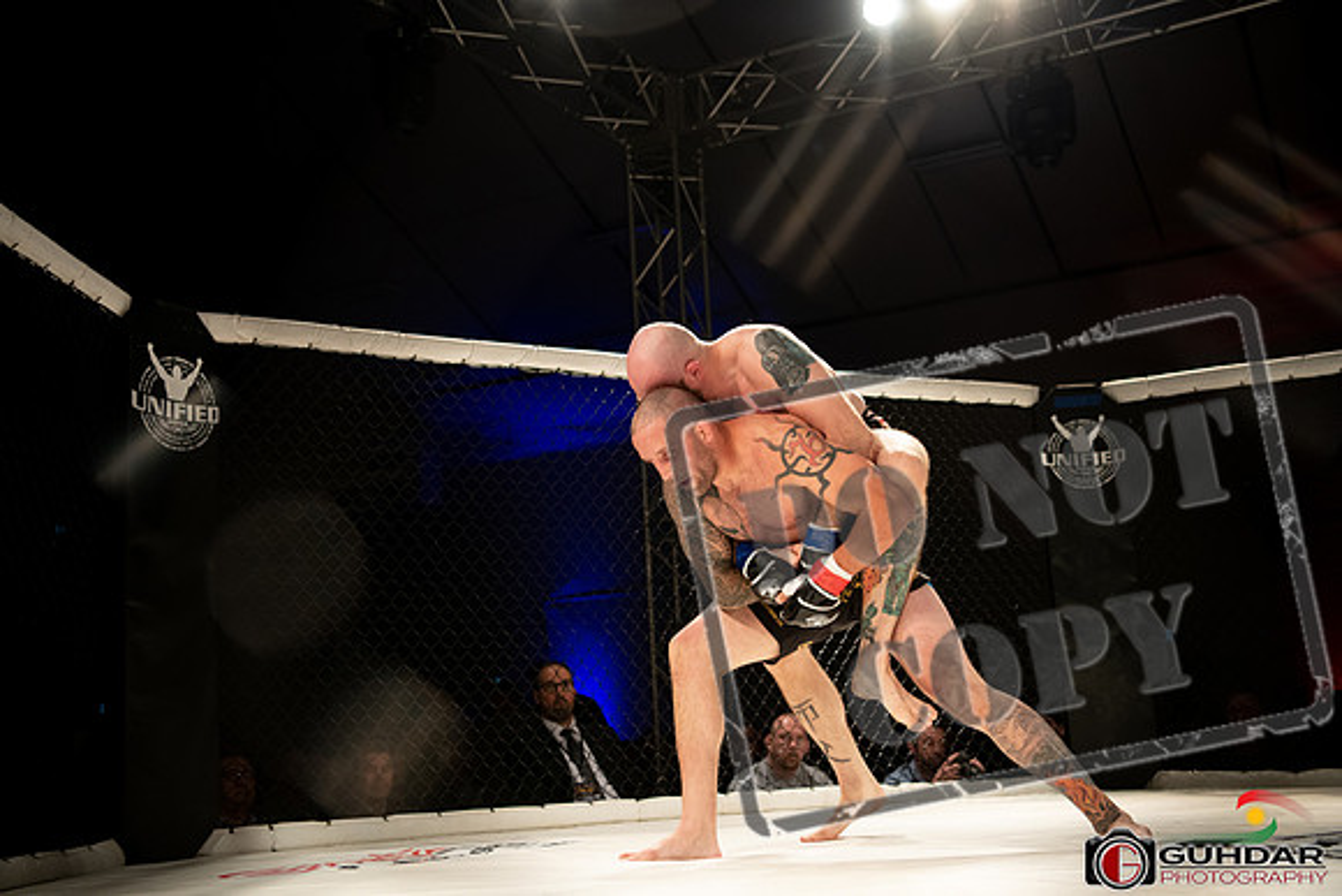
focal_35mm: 45
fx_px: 1678
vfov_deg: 29.9
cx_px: 671
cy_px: 448
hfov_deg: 43.6
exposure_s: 1/1000
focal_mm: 45
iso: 1400
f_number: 2.8
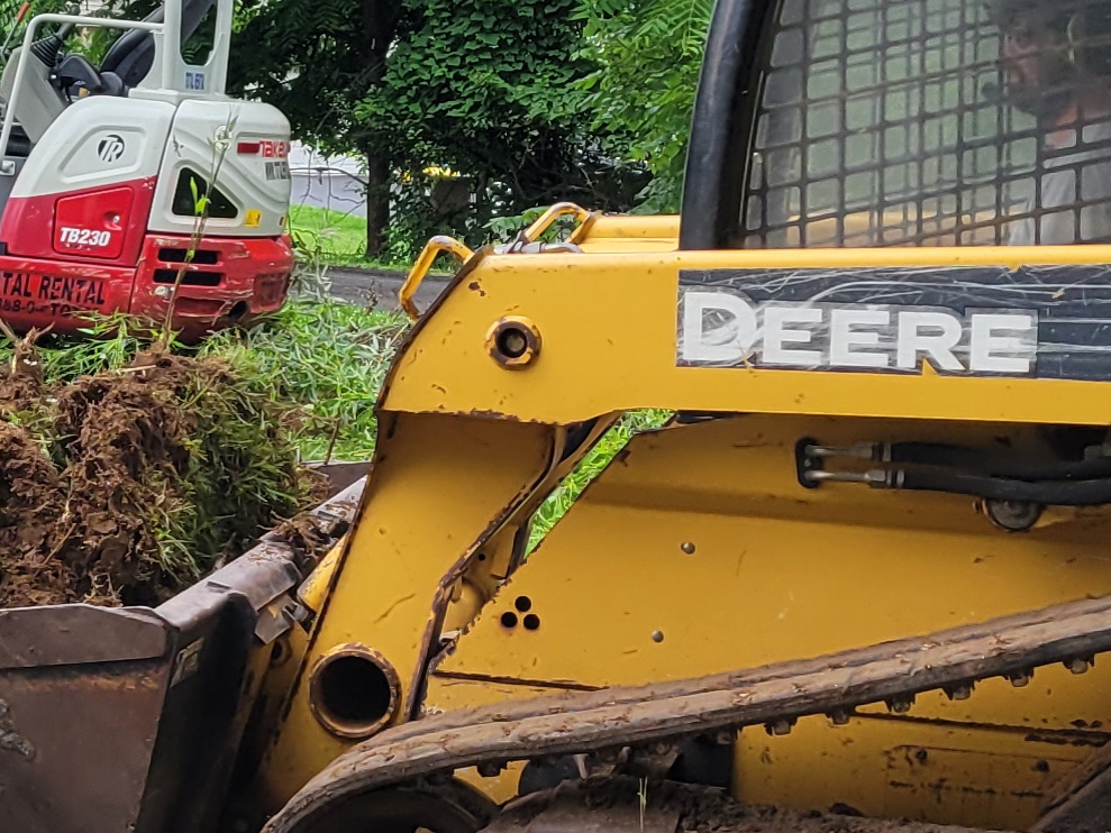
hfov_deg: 18.5
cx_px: 513
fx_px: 3402
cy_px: 460
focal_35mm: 106
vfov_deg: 14.0
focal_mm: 5.4
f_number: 1.8
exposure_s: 1/1218
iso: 40
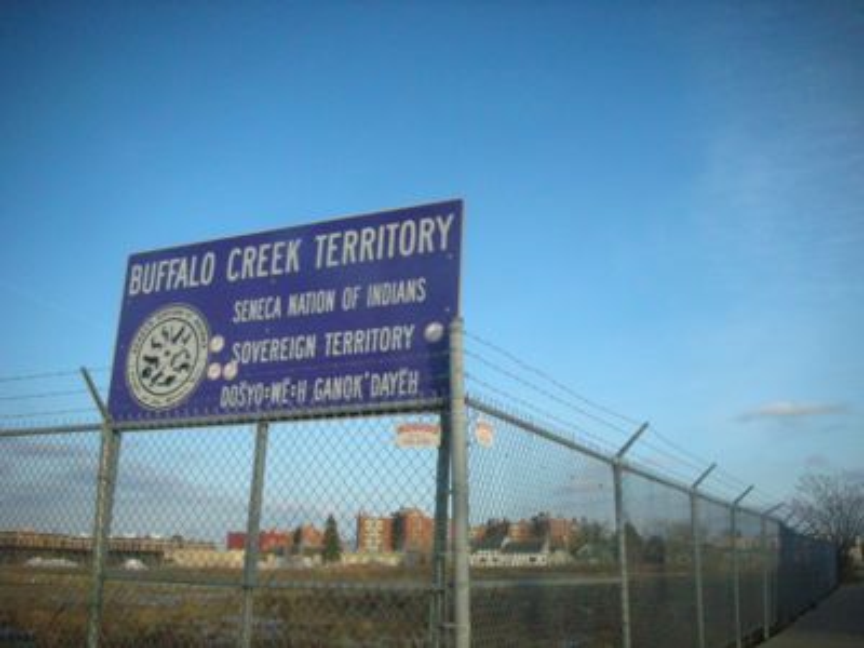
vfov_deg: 40.7
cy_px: 324
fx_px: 874
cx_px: 432
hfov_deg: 52.6
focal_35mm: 35
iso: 400
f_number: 7.9
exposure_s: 1/434
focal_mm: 5.8
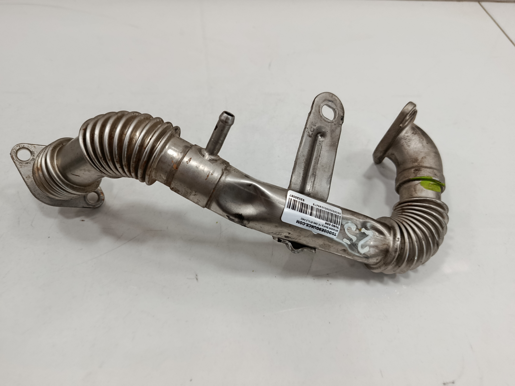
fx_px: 357
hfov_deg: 71.6
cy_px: 193
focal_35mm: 24
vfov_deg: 56.8
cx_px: 258
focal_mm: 5.24
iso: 803
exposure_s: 1/100
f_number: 1.7
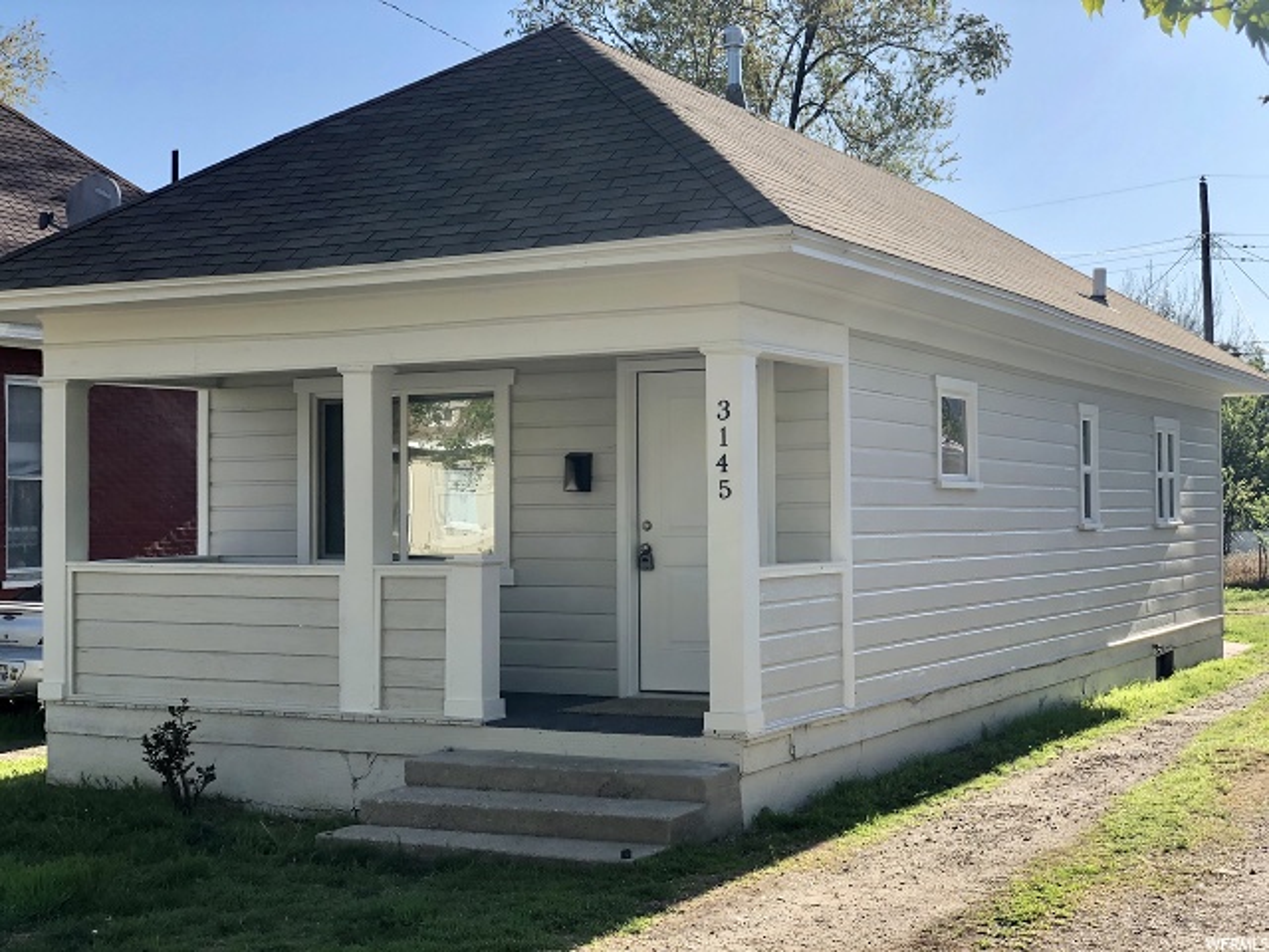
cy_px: 476
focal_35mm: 52
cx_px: 634
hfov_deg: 36.8
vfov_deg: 28.0
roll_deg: +0.2
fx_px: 1906
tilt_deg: +0.3
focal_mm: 6
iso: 16
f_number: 2.4
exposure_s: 1/475
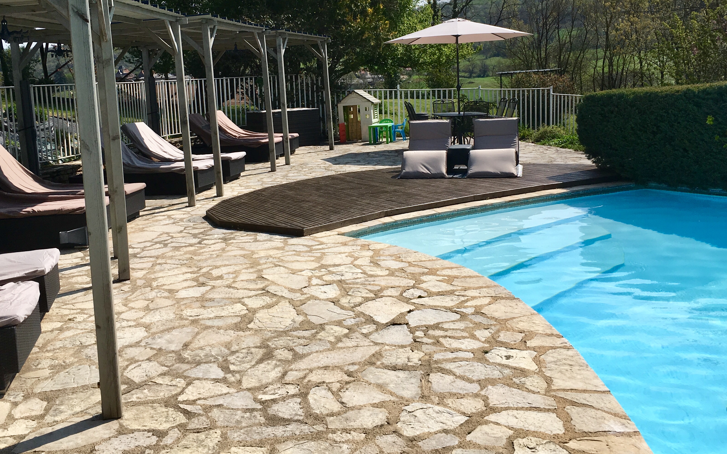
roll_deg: +3.3
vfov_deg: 32.5
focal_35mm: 39
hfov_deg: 50.3
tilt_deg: -7.1
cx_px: 320
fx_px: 773
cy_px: 146
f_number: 2.2
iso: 25
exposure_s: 1/2653
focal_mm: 4.15
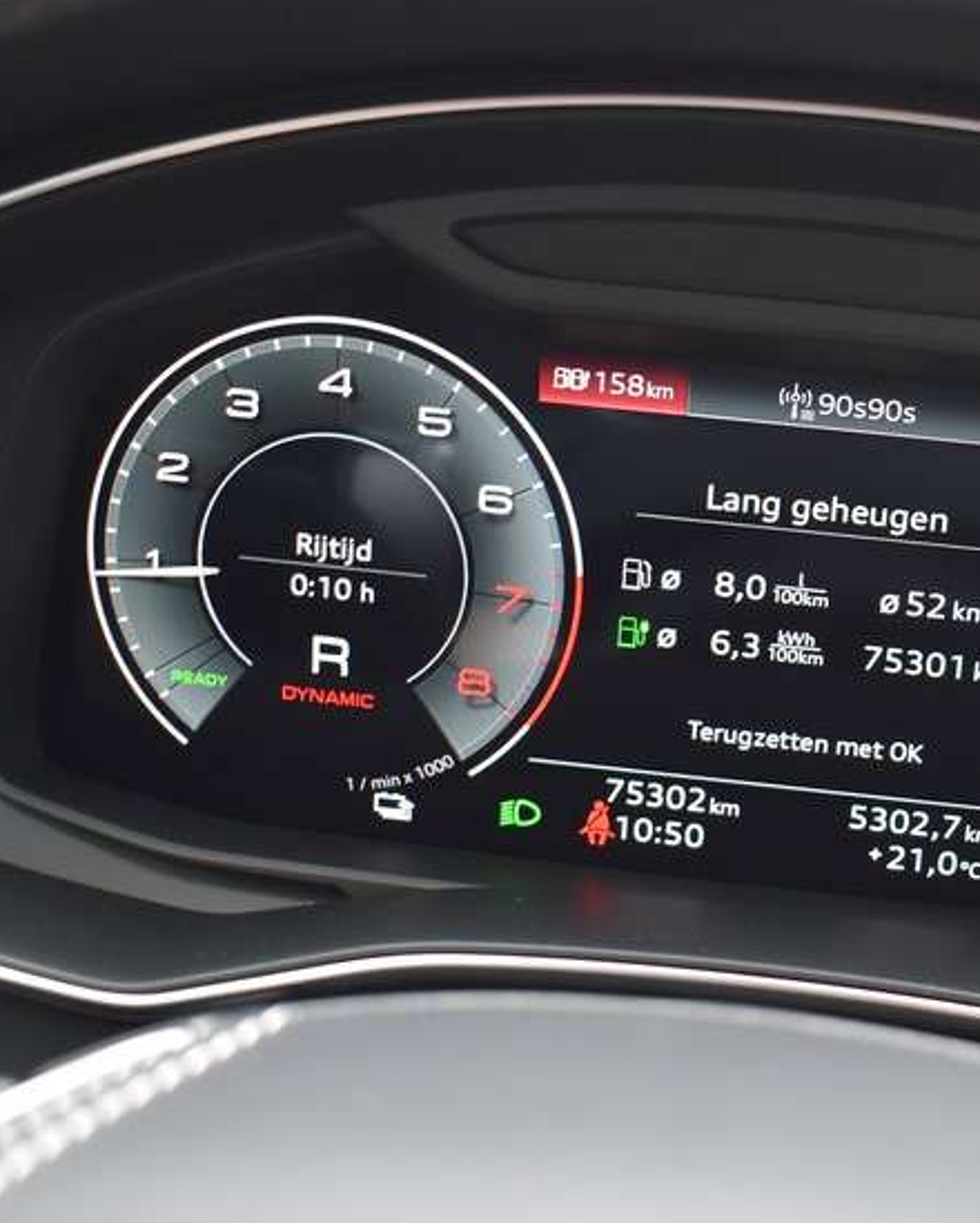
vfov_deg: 30.0
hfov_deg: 23.8
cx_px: 797
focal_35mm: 63
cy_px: 608
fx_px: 2282
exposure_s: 1/60
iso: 900
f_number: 4
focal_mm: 24
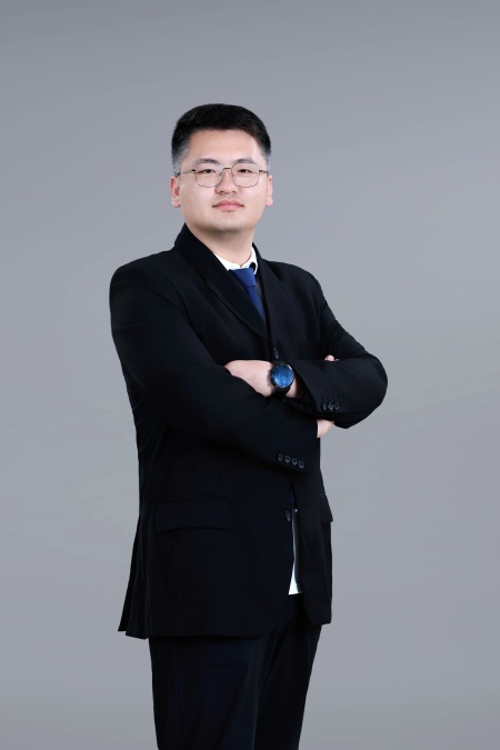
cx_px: 250
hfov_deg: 16.1
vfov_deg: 23.9
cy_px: 375
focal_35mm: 85
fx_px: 1771
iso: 100
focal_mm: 85
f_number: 9
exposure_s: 1/125
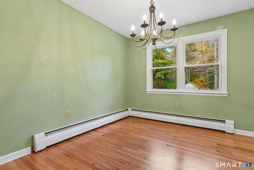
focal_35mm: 17
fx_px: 120
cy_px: 85
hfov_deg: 93.3
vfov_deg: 70.4
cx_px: 127
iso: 400
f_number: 11
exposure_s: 1/15
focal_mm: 17
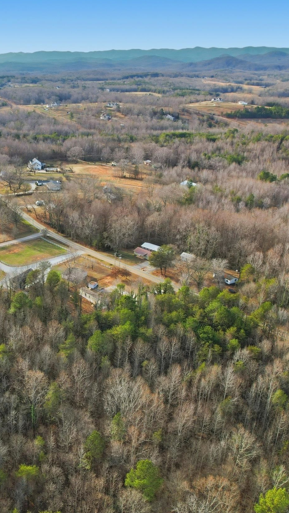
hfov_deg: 32.1
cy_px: 254
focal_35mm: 35
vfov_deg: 56.6
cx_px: 28
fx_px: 477
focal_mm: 8.4
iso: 120
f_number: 2.8
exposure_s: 1/125
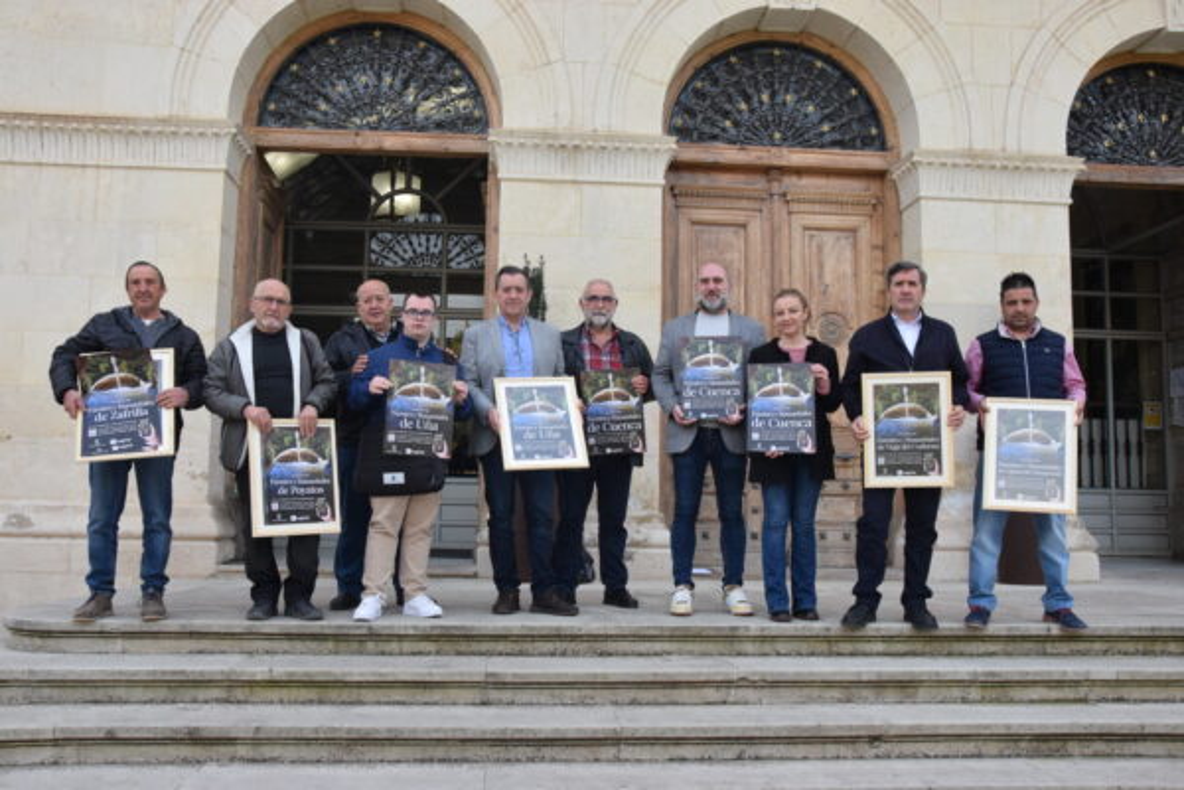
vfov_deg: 41.7
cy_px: 395
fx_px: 1036
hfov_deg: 59.5
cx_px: 592
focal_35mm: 32
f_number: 11
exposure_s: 1/500
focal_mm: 21
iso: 1600
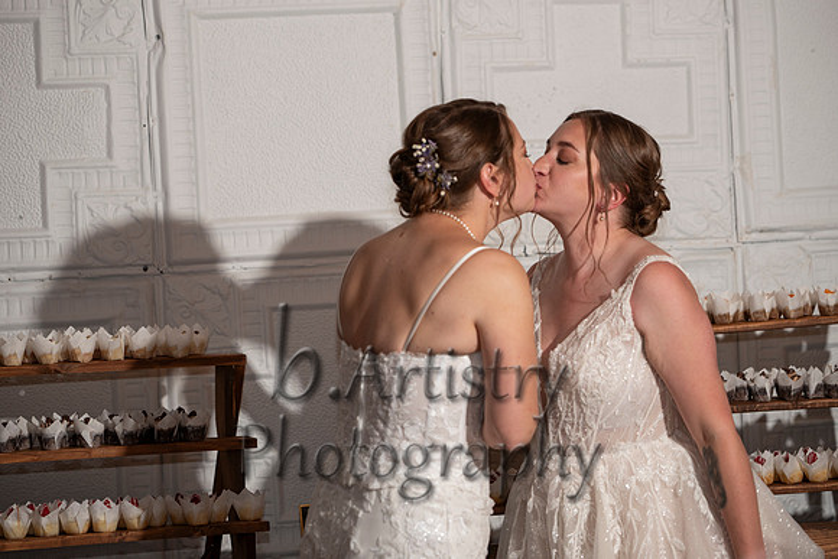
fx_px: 3042
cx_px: 416
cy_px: 255
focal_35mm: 131
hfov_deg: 15.7
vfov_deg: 10.5
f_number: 2.8
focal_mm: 120
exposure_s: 1/200
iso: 160
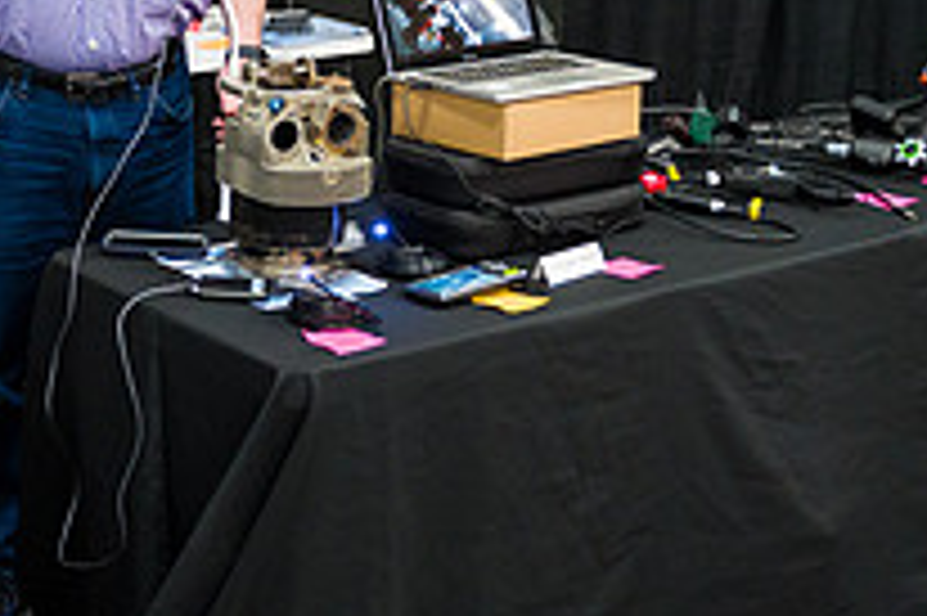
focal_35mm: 76
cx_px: 72
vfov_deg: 17.5
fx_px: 1955
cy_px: -4
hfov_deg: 25.7
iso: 3200
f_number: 3.2
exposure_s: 1/250
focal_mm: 27
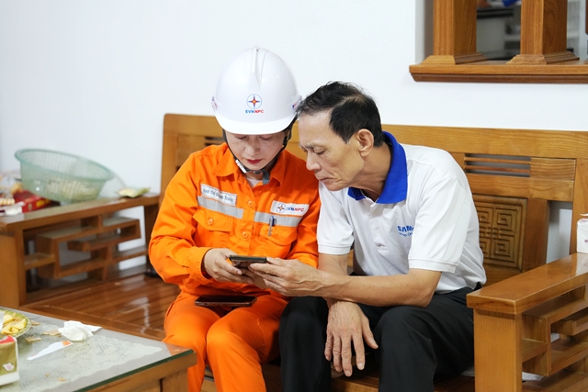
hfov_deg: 28.8
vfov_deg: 19.5
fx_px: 1144
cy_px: 196
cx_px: 294
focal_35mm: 70
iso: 6400
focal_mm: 70
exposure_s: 1/400
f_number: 2.8
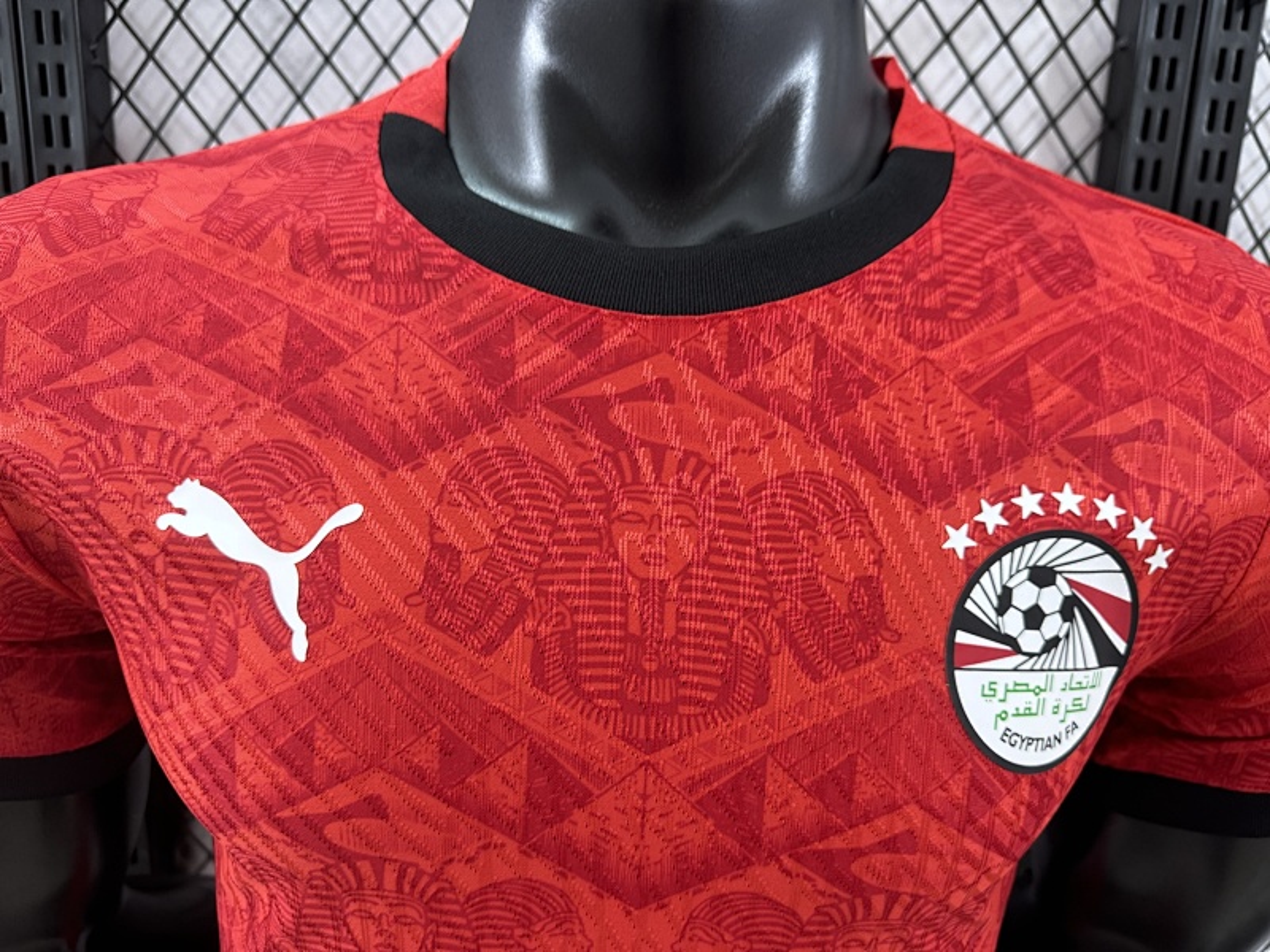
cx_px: 635
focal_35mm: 24
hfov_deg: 71.6
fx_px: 881
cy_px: 476
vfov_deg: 56.8
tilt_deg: -14.1
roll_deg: -1.9
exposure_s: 1/50
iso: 160
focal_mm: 6.76
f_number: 1.78
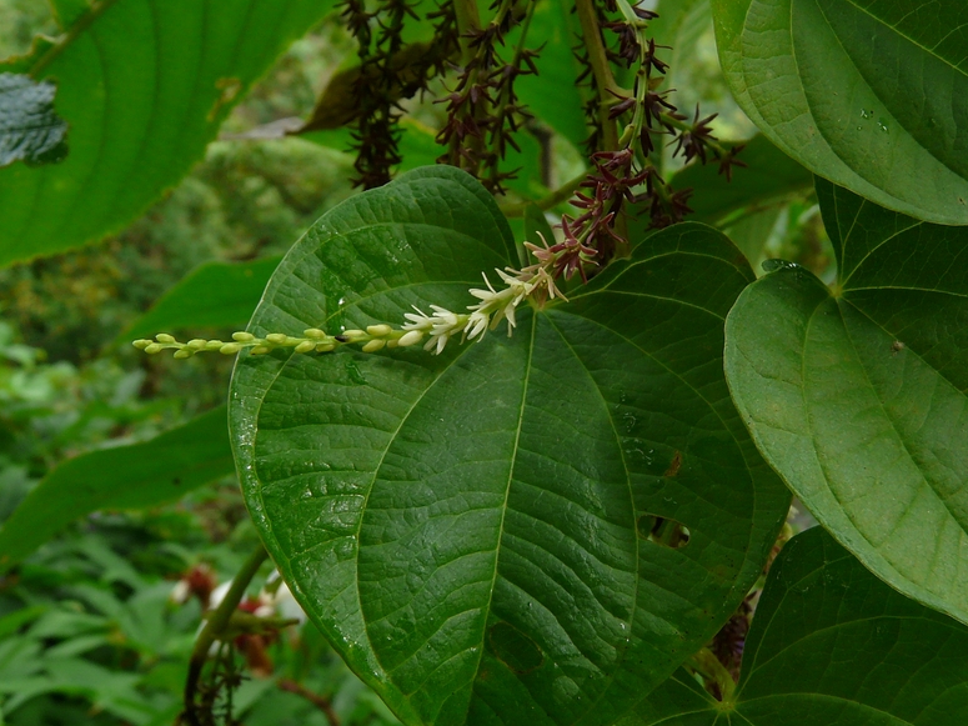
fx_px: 1035
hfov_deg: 50.1
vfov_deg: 38.6
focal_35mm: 37
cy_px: 346
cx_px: 520
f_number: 4
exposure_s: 1/160
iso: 100
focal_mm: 4.6
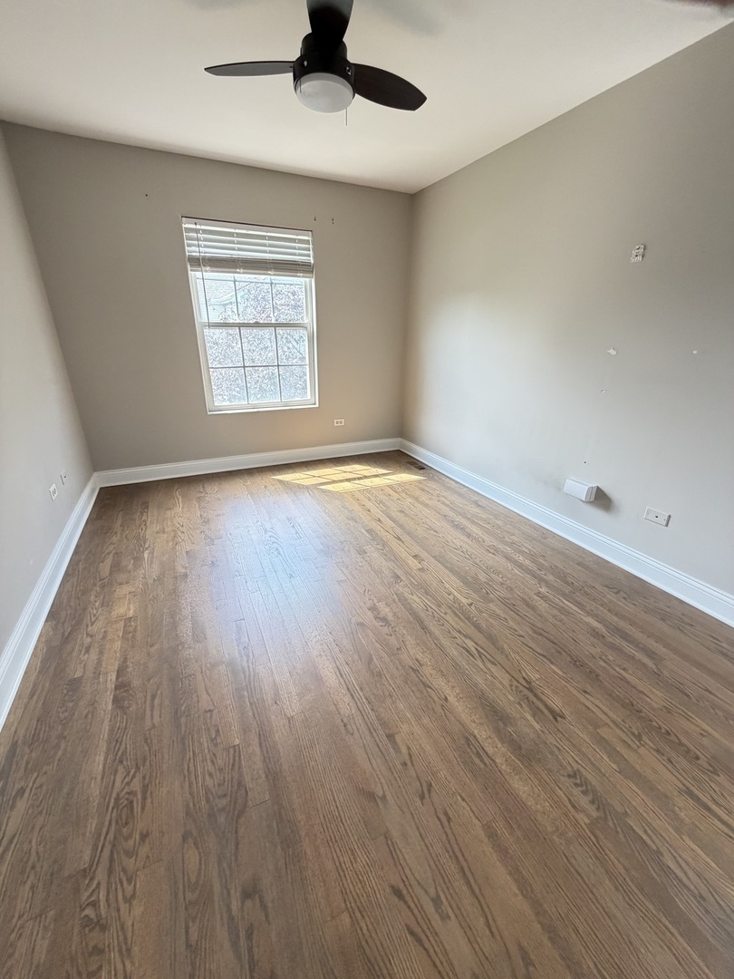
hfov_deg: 85.7
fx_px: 396
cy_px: 490
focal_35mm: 14
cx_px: 367
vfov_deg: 102.1
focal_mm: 2.22
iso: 250
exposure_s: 1/121
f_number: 2.2
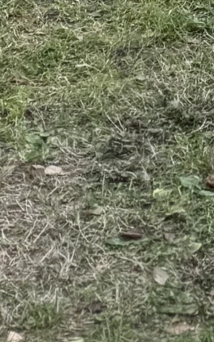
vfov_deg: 8.1
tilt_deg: +3.3
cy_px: -897
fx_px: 1800
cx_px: 809
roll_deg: -0.2
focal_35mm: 193
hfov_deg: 5.9
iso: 80
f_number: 1.78
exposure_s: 1/208
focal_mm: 6.76
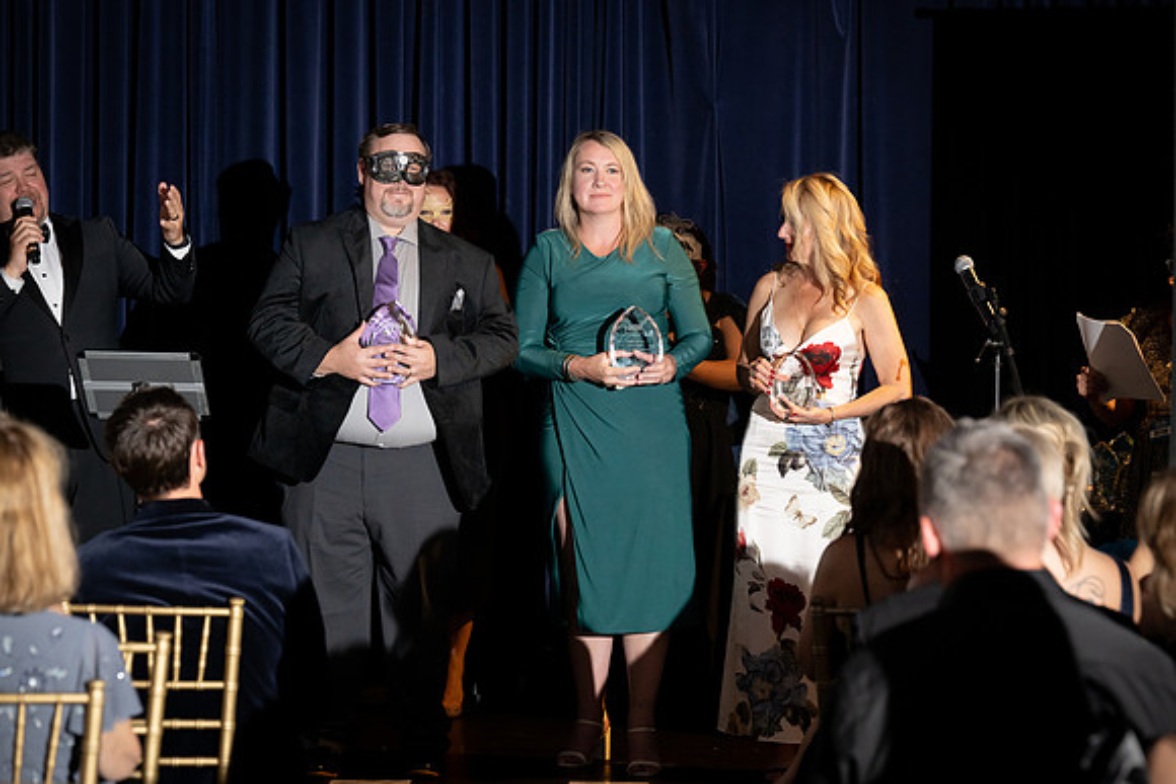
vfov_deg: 11.8
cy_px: 392
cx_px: 588
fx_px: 3790
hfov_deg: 17.6
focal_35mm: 116
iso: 2500
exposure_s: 1/200
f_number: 5
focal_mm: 116
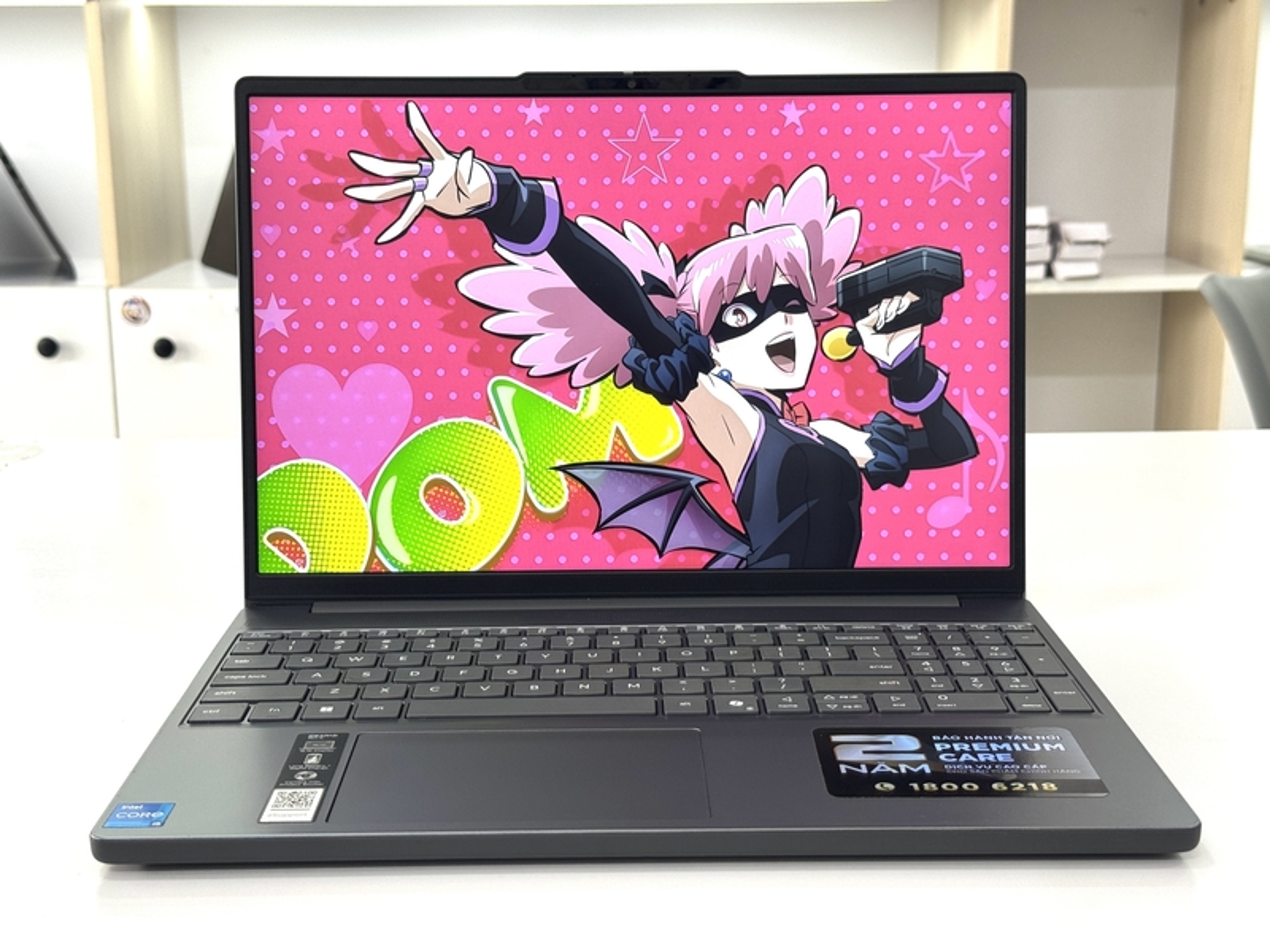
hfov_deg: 39.7
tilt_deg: -13.3
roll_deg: +1.4
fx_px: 1761
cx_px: 635
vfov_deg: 30.3
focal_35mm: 48
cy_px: 476
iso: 50
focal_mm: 6.76
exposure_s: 1/100
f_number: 1.78
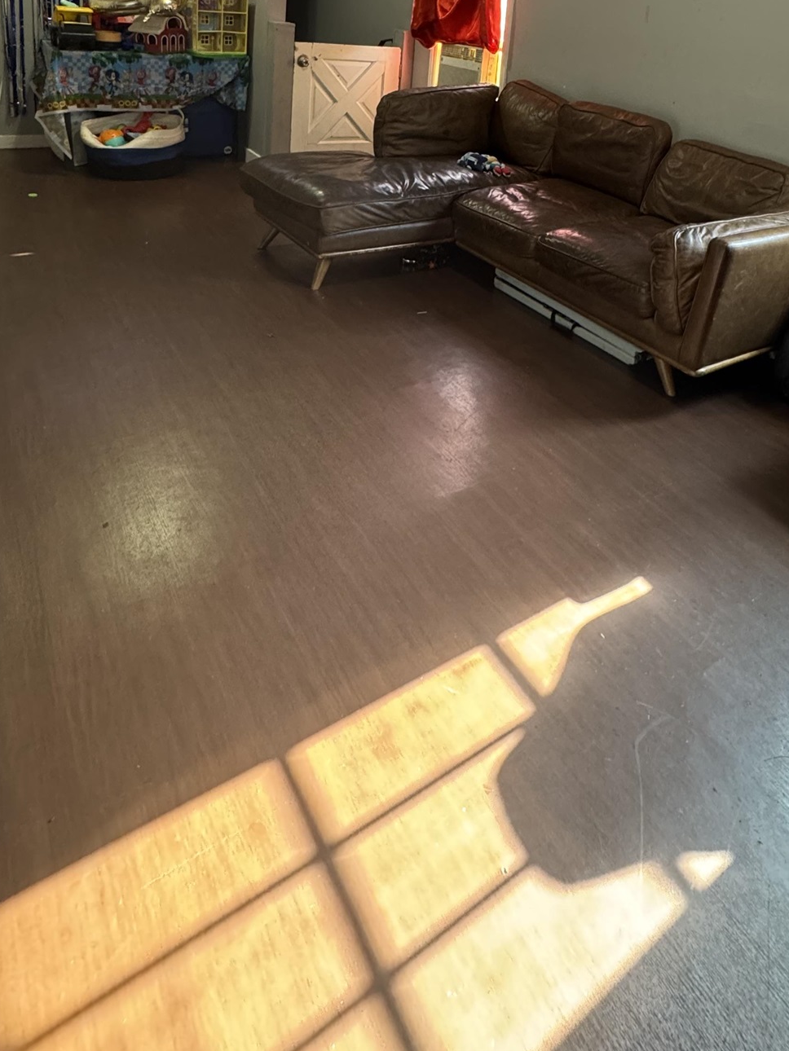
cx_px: 483
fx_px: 760
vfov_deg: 62.5
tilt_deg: -13.9
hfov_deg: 54.4
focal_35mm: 25
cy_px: 187
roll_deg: -5.7
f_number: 2.2
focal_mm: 2.22
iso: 320
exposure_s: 1/60
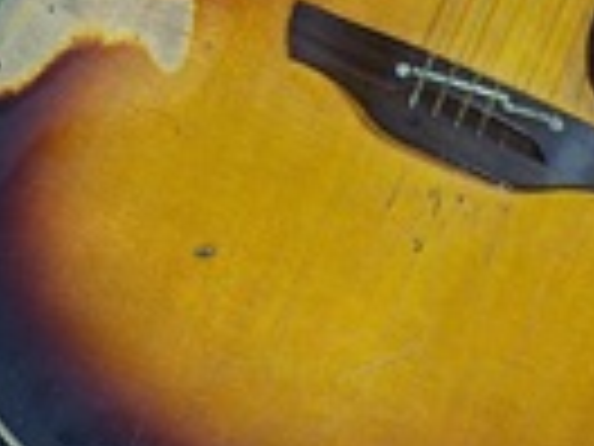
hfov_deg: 2.8
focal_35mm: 714
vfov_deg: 2.1
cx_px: -212
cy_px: -205
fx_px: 12252
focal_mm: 31.3
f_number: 3.2
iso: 100
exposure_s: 1/200
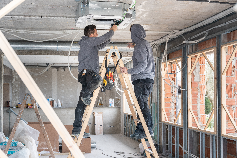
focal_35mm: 45
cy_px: 79
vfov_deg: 29.9
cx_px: 118
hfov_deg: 43.6
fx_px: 296
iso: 320
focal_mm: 45
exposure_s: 1/200
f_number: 4
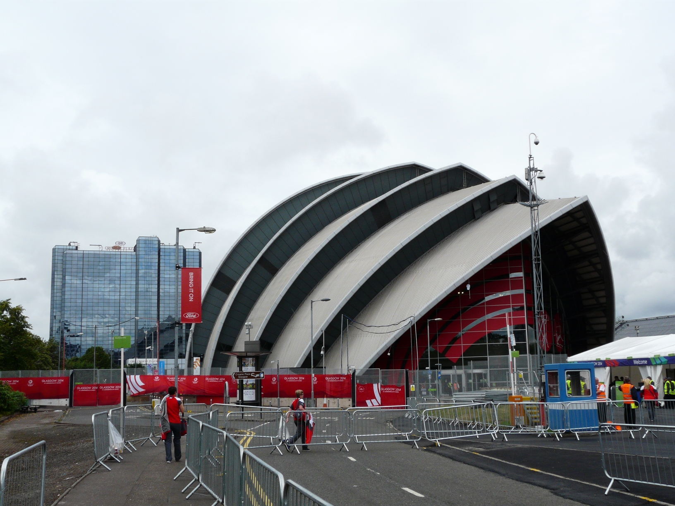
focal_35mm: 40
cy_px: 253
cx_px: 338
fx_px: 780
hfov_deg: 46.8
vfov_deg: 36.0
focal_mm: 6.5
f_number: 5
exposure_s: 1/500
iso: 100
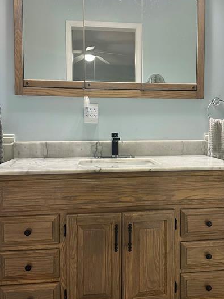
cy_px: 141
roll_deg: +0.1
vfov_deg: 52.6
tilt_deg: -1.9
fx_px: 302
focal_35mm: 35
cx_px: 136
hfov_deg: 40.5
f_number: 1.78
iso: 200
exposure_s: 1/120
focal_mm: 6.86
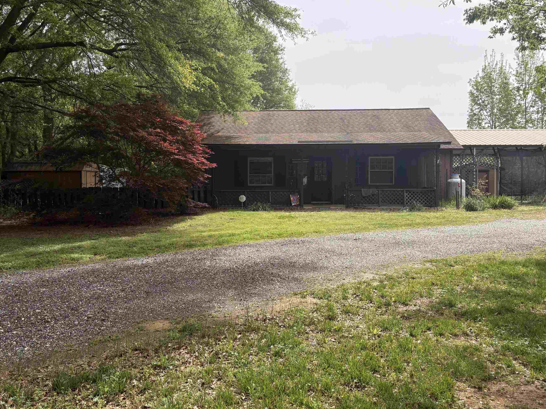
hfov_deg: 59.9
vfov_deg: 46.8
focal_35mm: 30
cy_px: 188
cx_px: 290
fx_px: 473
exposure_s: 1/2538
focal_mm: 5.96
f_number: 1.6
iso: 64
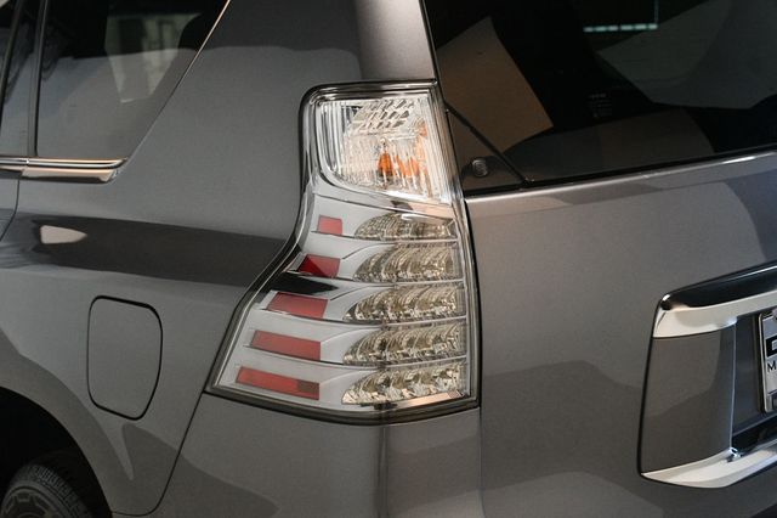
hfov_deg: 41.1
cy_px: 259
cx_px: 388
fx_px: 1035
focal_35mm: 48
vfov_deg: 28.0
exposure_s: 1/125
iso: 2800
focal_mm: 32
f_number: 4
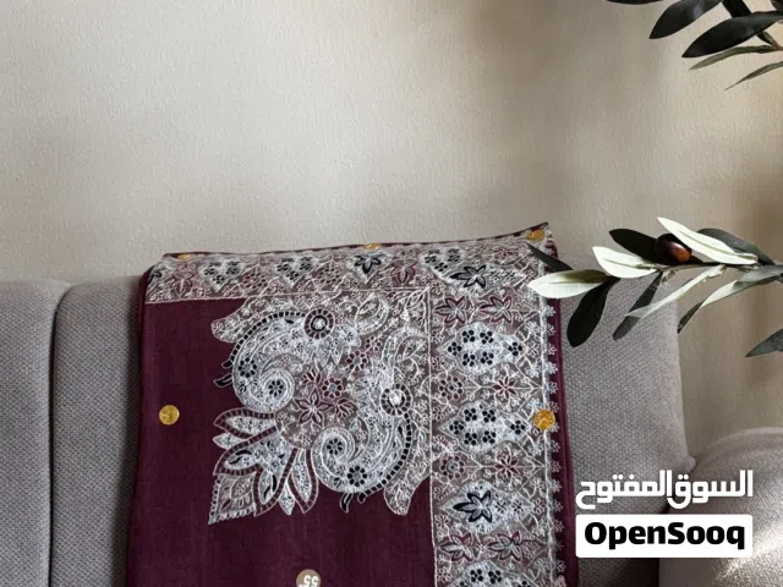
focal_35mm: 48
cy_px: 294
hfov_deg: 39.7
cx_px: 392
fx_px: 1086
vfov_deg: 30.3
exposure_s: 1/60
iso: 100
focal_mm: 6.76
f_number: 1.78
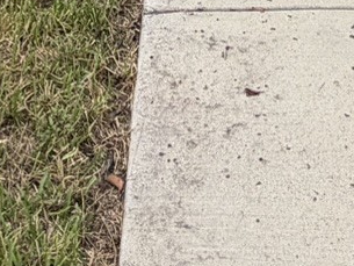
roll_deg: -0.5
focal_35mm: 94
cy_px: -575
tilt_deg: +0.7
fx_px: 962
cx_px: 207
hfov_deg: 20.8
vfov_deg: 10.3
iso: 50
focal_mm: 2.22
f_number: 2.2
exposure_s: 1/502
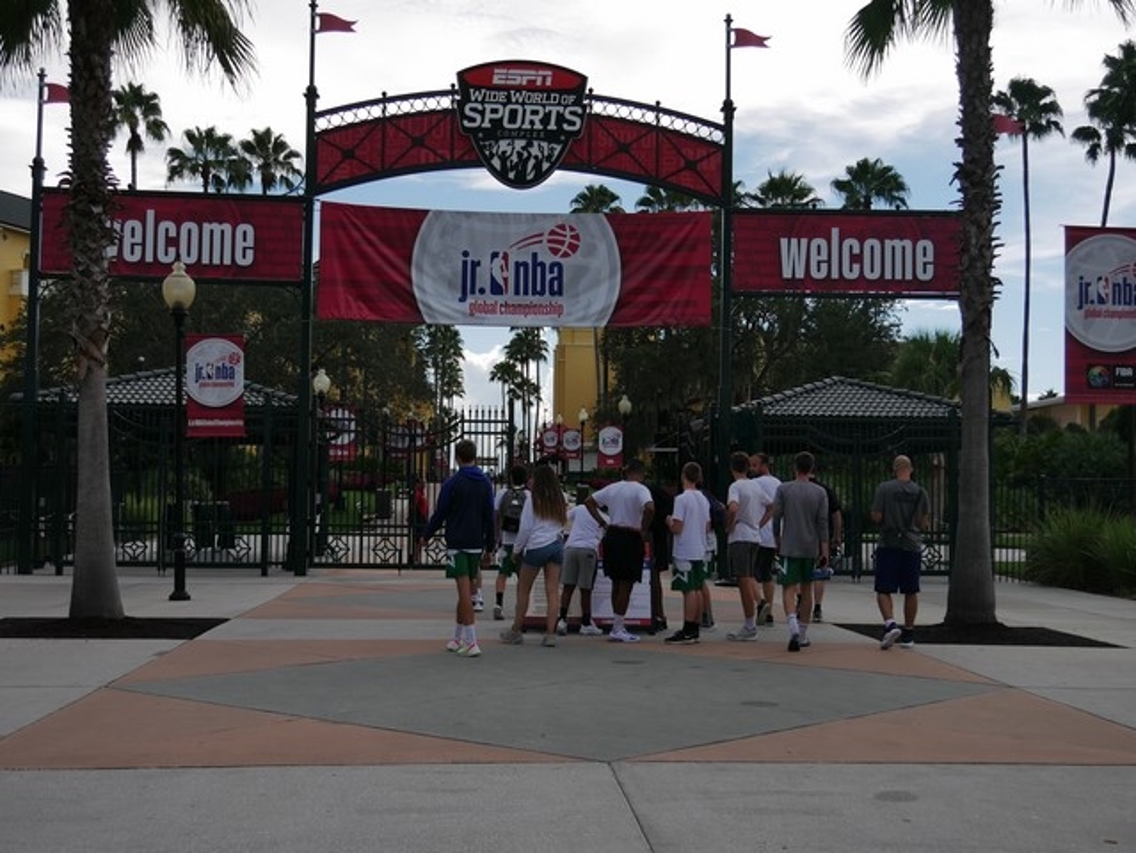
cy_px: 426
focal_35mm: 42
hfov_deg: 44.8
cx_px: 568
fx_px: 1379
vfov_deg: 34.4
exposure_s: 1/1300
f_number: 4.5
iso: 200
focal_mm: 21
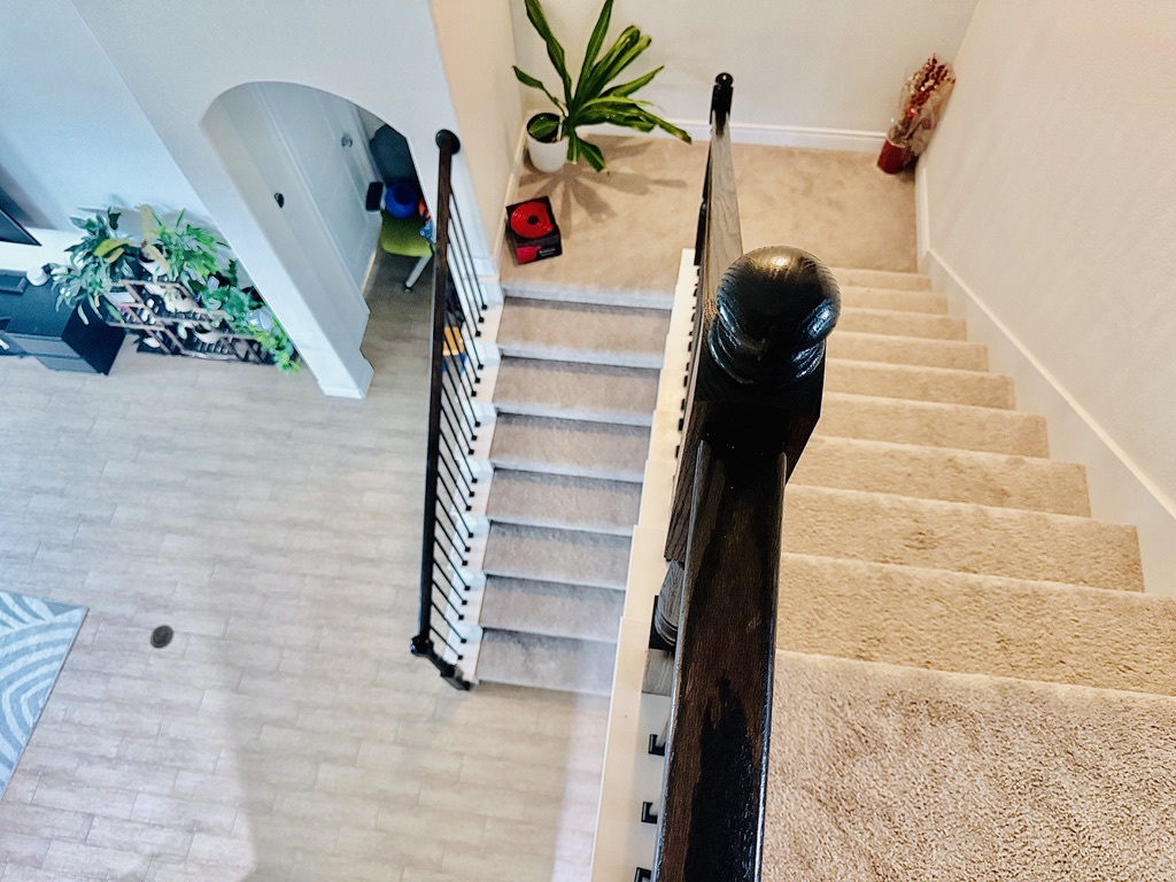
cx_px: 588
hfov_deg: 71.6
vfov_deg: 56.8
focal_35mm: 24
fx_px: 815
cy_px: 441
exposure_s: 1/30
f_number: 1.78
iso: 800
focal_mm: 6.76
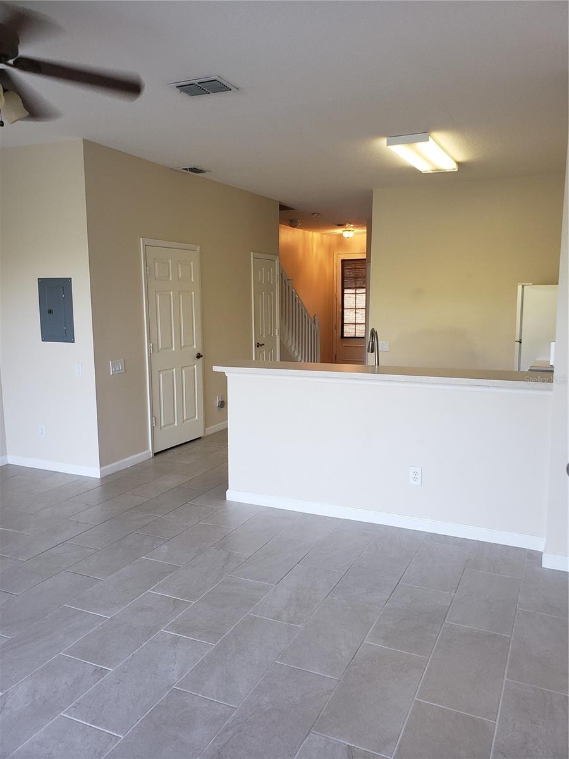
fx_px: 570
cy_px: 380
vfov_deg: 67.3
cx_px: 284
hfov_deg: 53.1
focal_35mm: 26
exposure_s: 1/60
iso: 200
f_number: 2.4
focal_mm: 4.3
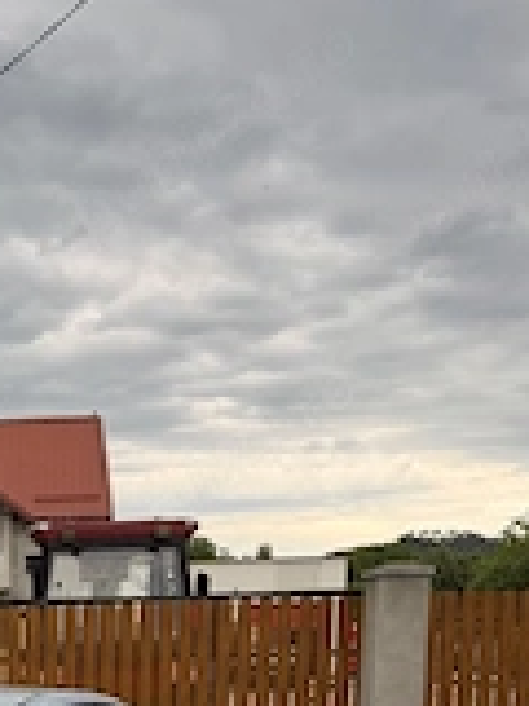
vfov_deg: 27.7
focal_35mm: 60
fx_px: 1223
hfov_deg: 23.1
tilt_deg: -8.8
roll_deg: +0.5
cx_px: -40
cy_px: 874
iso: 100
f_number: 1.78
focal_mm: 6.76
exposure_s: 1/494
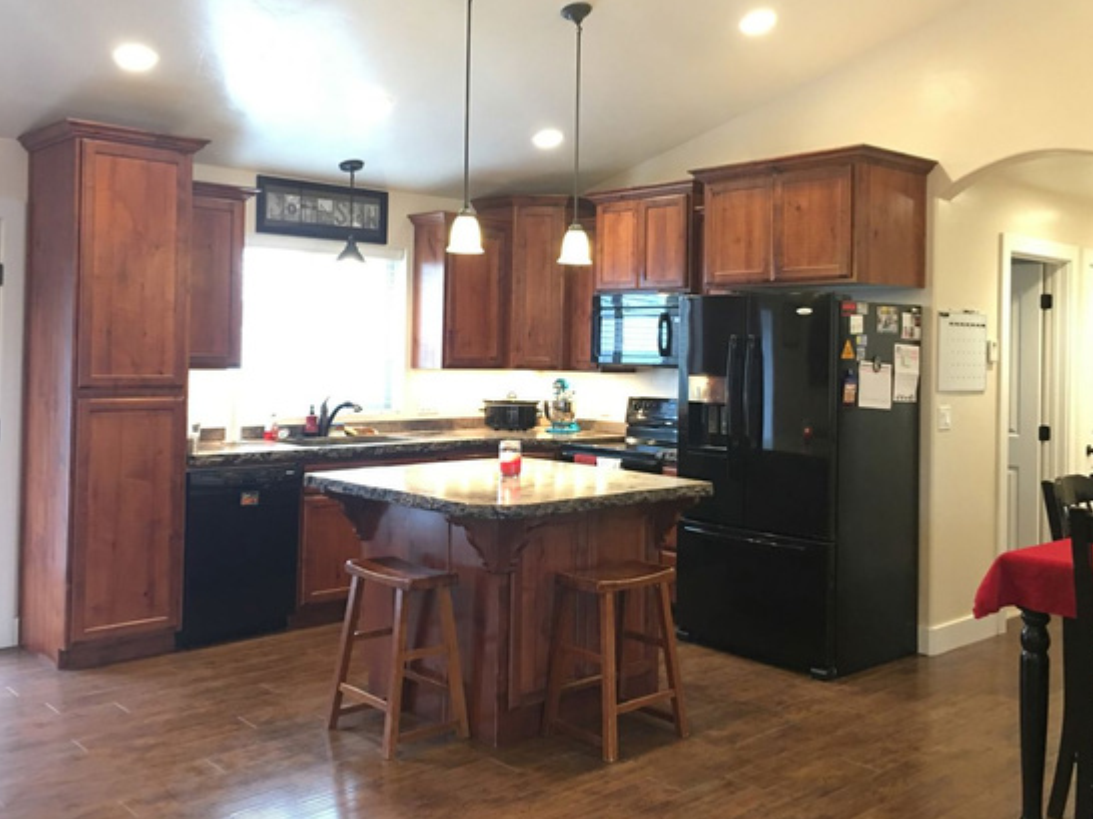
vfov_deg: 41.7
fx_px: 1073
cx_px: 528
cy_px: 350
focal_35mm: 34
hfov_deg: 54.0
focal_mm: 4.15
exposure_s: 1/10
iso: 80
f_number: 2.2
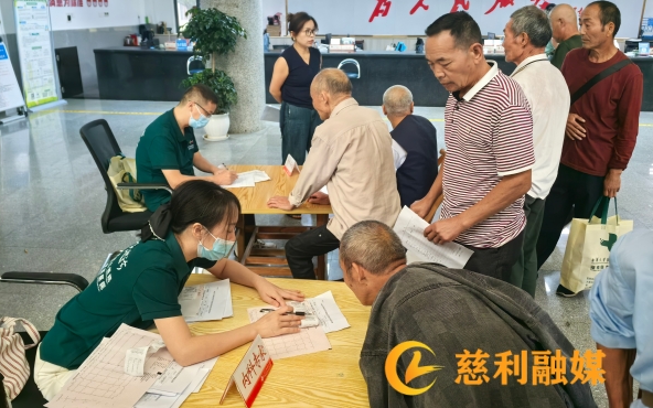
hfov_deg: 64.6
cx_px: 330
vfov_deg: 43.1
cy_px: 178
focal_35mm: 29
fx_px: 516
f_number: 2
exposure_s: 1/100
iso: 400
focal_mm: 5.75
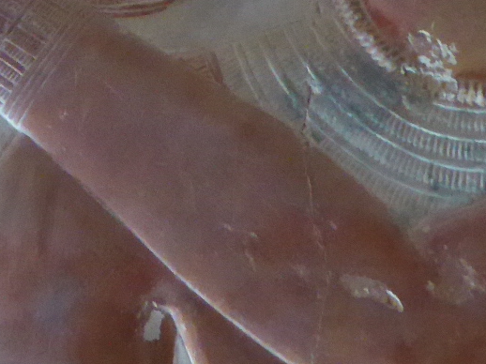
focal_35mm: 183
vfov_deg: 8.1
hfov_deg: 10.8
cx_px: 144
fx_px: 2568
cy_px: 105
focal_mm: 6.7
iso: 800
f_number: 3.7
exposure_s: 1/4
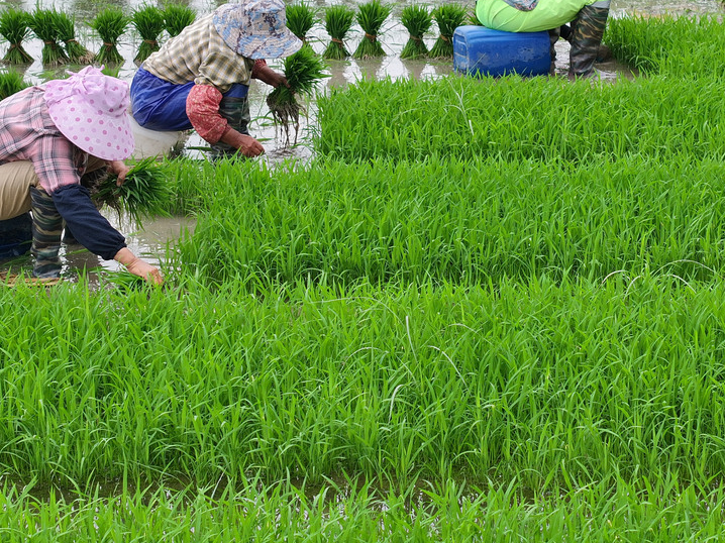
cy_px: 182
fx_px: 2450
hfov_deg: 16.8
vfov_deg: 12.6
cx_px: 428
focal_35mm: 117
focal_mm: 19.35
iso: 110
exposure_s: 1/400
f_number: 2.8
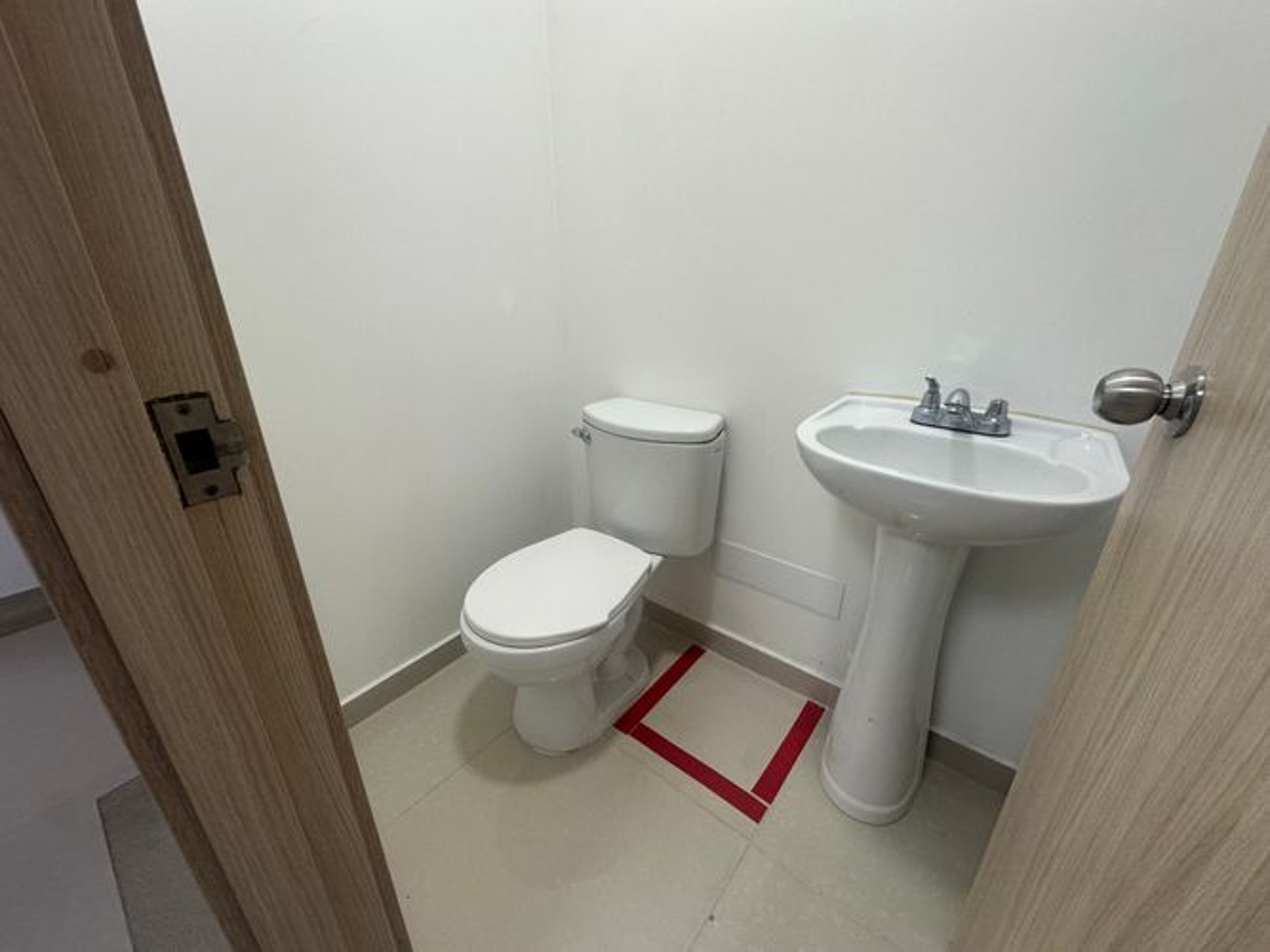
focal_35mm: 14
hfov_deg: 102.1
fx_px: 514
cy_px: 476
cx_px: 635
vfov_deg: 85.7
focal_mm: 2.22
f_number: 2.2
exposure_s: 1/120
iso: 125
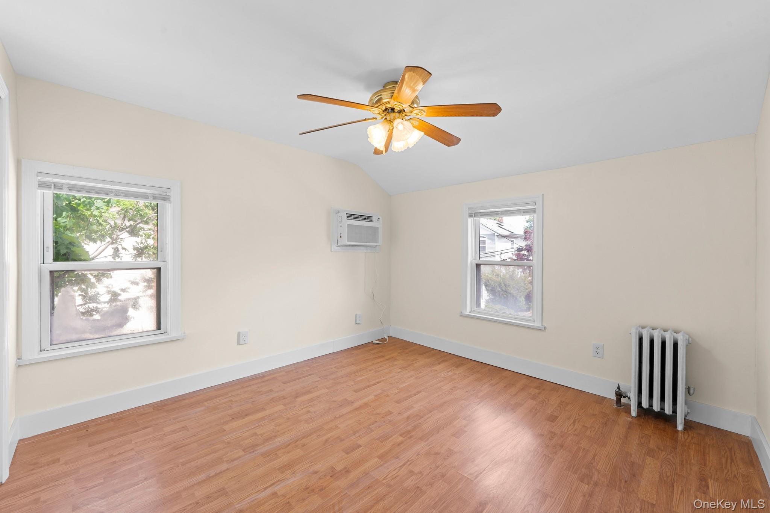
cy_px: 256
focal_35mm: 14
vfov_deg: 81.2
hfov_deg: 104.3
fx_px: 299
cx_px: 385
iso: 400
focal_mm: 14
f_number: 9
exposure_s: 1/4
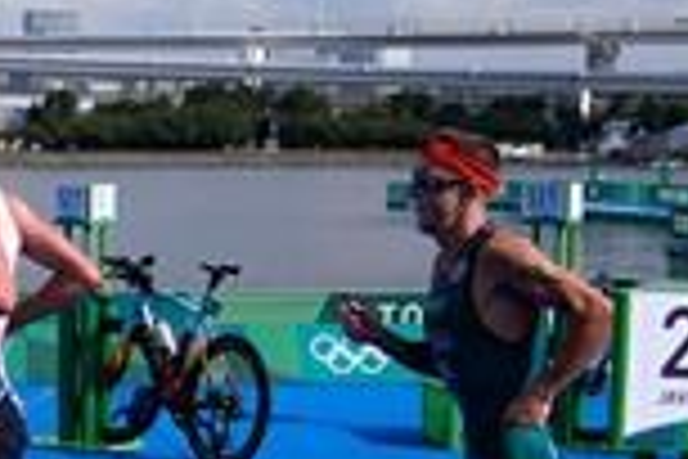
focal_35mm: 102
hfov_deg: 18.4
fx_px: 1949
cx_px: -238
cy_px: 362
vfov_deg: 13.4
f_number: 2.8
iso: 100
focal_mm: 24
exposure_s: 1/3200
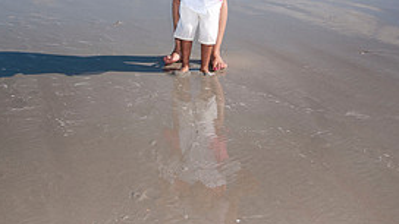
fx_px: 688
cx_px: 202
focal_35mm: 65
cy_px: 34
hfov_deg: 32.4
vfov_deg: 18.3
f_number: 11
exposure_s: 1/250
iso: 100
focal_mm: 25
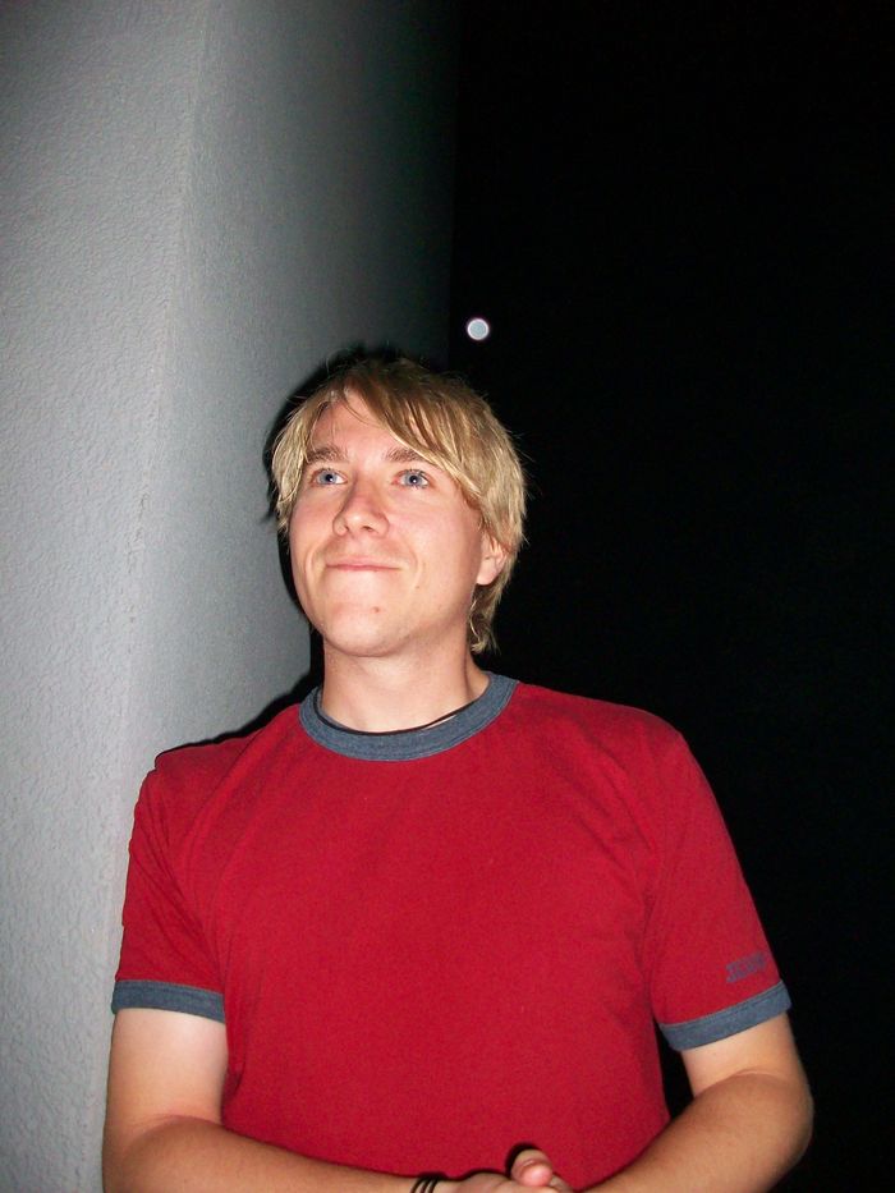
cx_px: 448
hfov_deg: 41.8
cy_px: 596
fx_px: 1172
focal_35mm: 34
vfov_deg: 54.0
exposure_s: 1/60
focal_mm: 5.7
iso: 160
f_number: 2.8
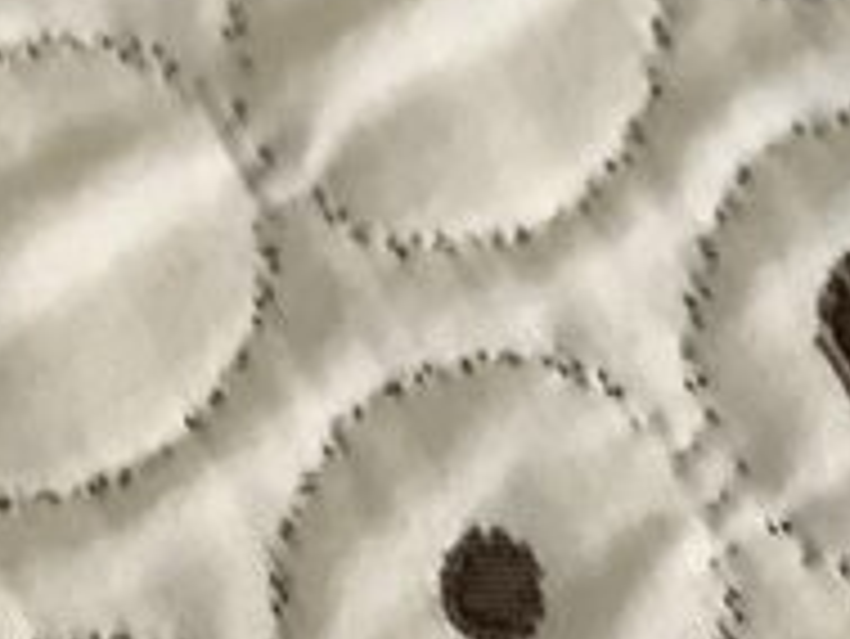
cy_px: -864
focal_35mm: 168
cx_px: 612
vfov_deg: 8.2
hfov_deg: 11.7
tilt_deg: -64.4
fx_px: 4128
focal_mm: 3.3
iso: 160
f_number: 2.4
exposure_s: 1/60
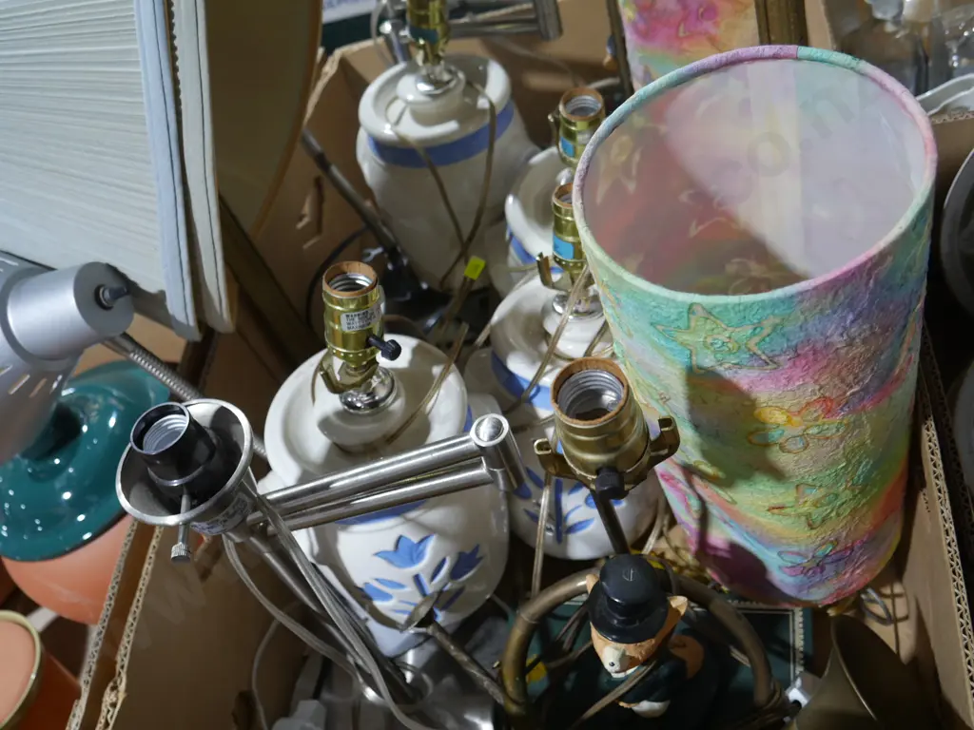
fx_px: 957
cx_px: 487
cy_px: 365
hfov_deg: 54.0
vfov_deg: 41.8
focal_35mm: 34
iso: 500
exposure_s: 1/60
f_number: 4
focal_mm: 17
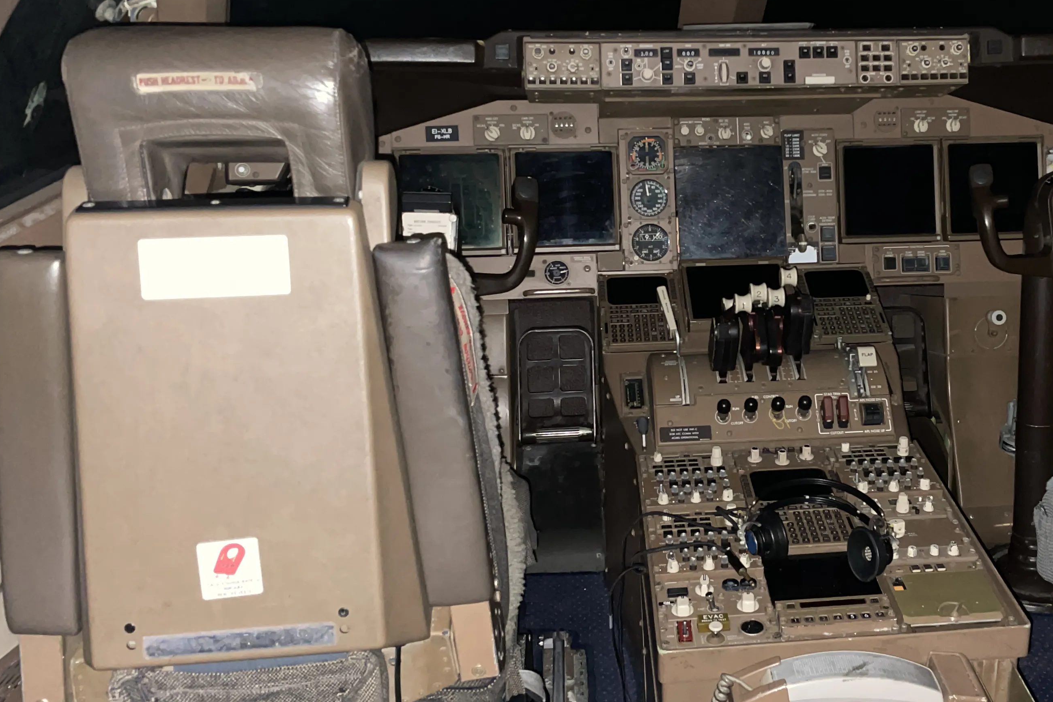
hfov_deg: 45.5
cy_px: 296
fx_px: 1228
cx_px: 730
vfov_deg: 31.8
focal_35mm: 42
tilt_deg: -20.2
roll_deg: -2.2
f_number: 1.6
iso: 160
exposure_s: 1/4
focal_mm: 4.2
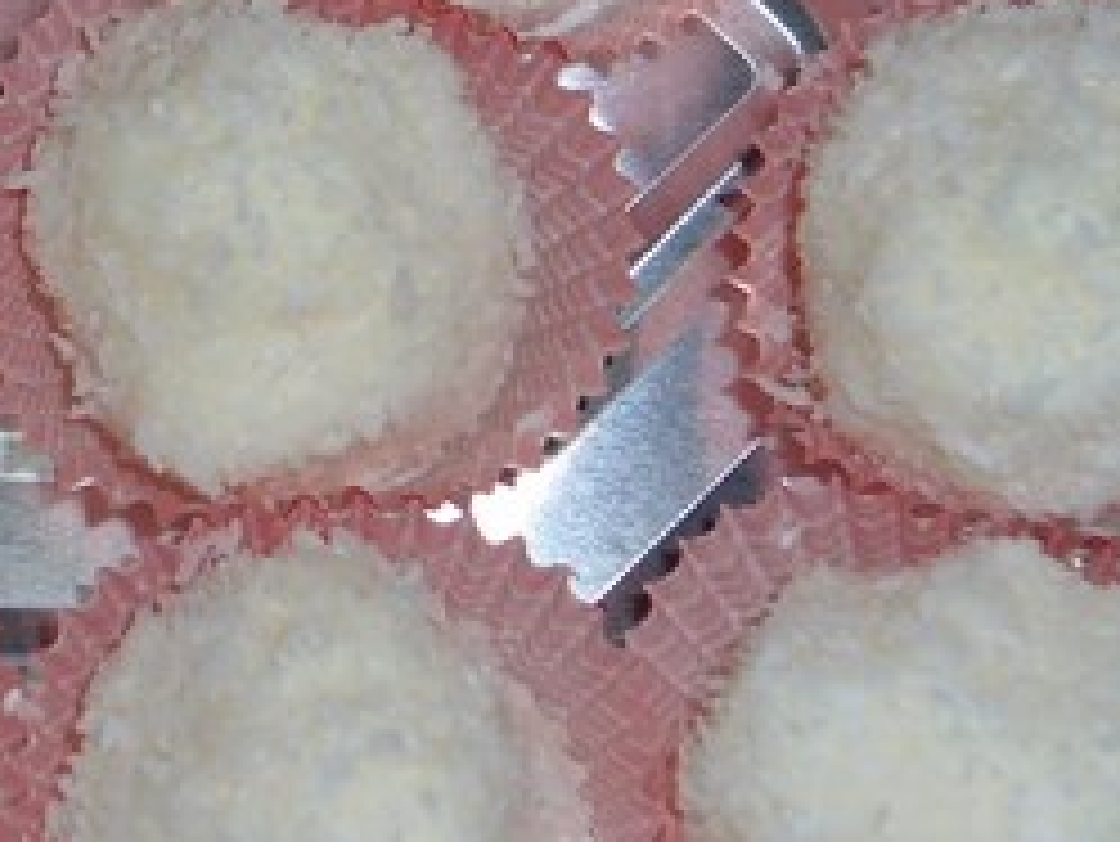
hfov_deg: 16.4
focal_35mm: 119
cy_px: 36
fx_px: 3852
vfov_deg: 12.3
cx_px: 144
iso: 80
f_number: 9.2
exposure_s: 1/40
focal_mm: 6.7
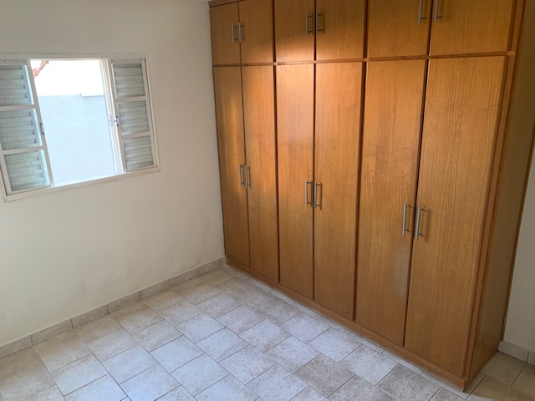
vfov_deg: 53.1
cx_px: 268
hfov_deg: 67.3
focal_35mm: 26
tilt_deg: -16.7
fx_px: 402
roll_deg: +1.0
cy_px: 200
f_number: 1.8
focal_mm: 4.25
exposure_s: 1/60
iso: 250
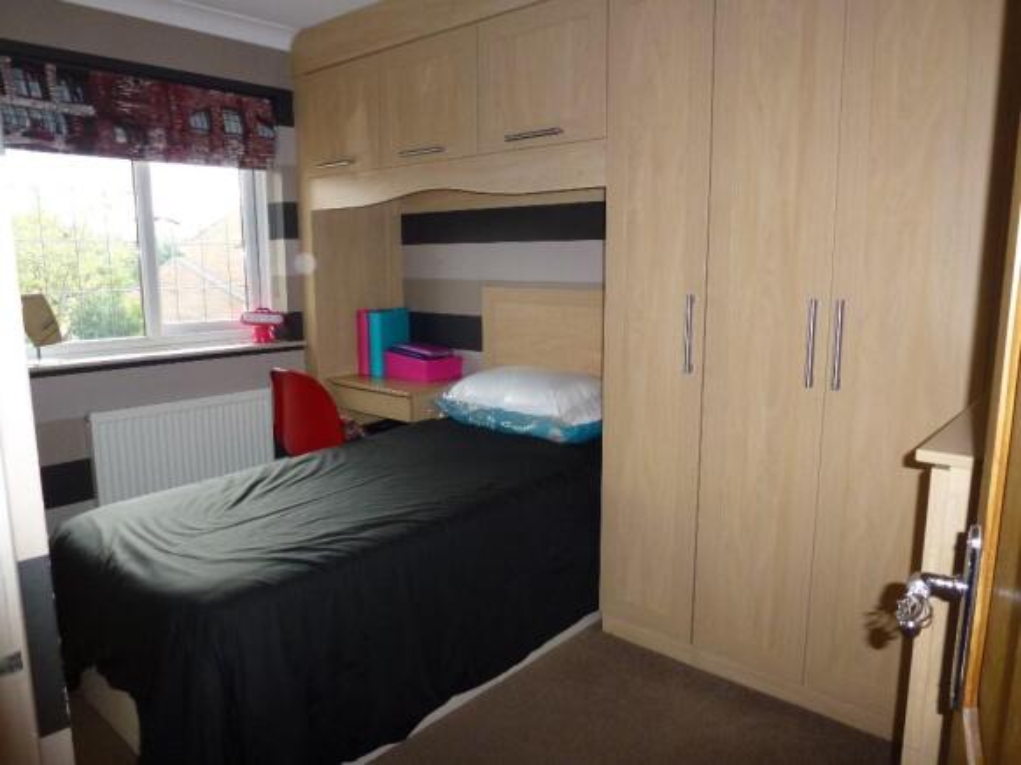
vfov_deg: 56.8
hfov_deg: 71.6
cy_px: 382
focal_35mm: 24
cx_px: 510
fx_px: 708
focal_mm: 4.3
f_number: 3.3
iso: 200
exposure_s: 1/60
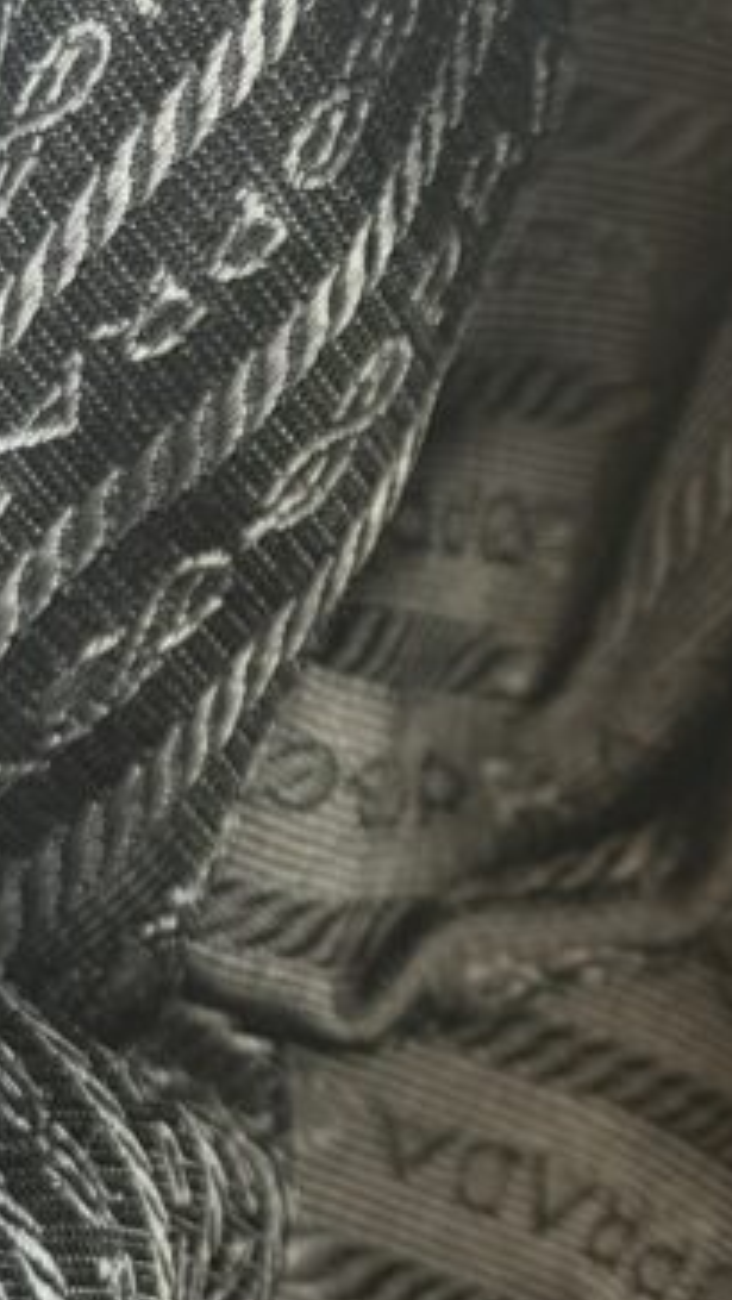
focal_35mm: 147
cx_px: 707
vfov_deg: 14.6
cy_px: 957
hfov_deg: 8.2
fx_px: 5068
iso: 400
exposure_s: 1/40
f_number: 1.78
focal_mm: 6.76
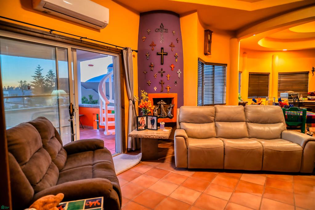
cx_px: 158
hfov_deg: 84.0
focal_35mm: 20
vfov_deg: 61.9
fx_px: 175
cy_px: 105
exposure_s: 1/45
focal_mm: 20
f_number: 2.8
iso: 1250
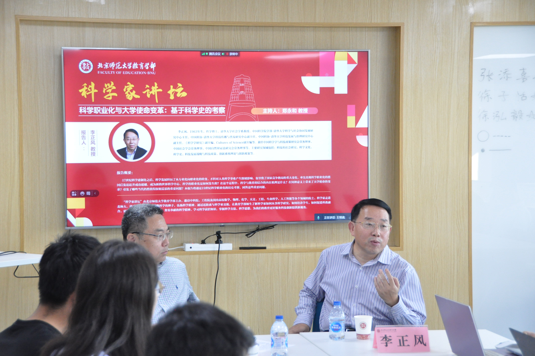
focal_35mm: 82
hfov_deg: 24.6
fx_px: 1225
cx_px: 268
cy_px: 178
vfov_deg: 16.5
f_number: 5.6
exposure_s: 1/100
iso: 1600
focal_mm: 55
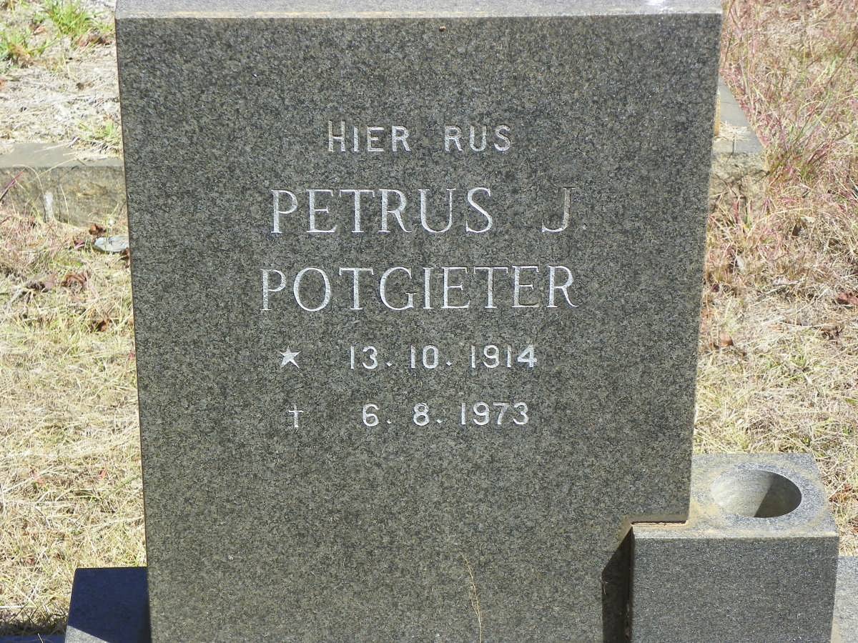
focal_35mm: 105
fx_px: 2603
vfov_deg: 14.1
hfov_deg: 18.7
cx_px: 429
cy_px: 322
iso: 64
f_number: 4
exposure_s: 1/250
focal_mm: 18.8
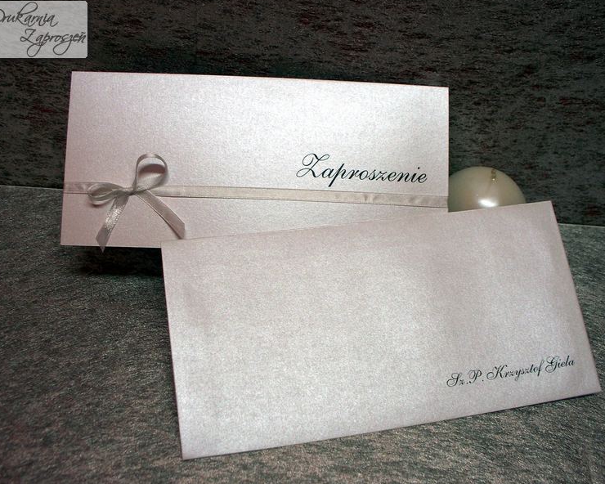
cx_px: 308
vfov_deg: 39.2
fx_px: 680
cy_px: 240
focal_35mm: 38
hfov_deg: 47.9
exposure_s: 1/60
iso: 100
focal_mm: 7.54
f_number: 2.8
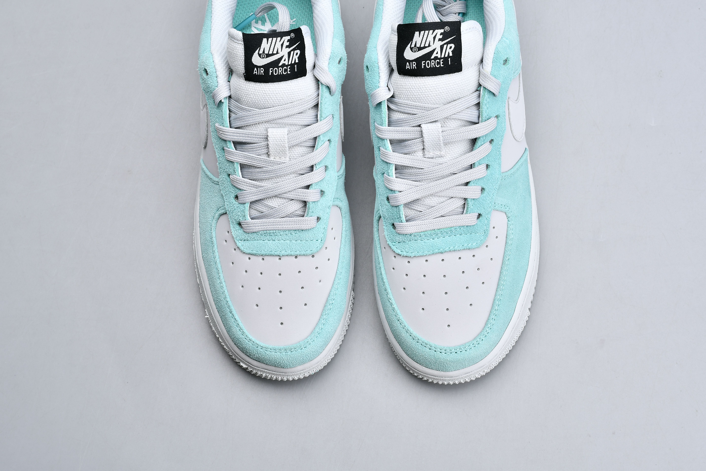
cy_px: 236
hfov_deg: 27.0
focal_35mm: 75
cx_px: 353
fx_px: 1471
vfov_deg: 18.2
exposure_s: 1/125
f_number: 14
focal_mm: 50
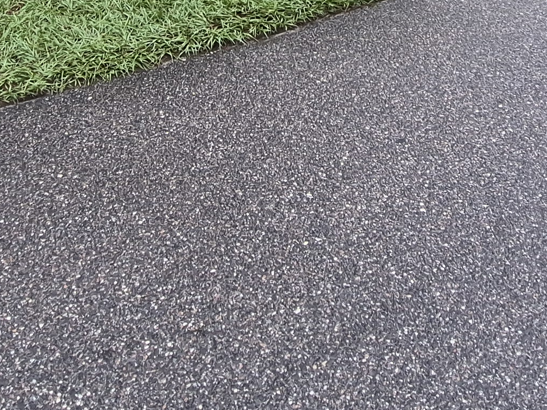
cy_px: -234
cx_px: 361
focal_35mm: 51
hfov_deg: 37.1
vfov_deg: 22.5
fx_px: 806
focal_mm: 1.74
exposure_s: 1/182
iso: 40
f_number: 2.2
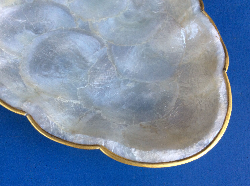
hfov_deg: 55.4
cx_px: 127
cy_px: 94
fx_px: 238
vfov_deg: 42.8
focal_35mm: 33
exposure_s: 1/100
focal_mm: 3.3
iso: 64
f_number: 2.4
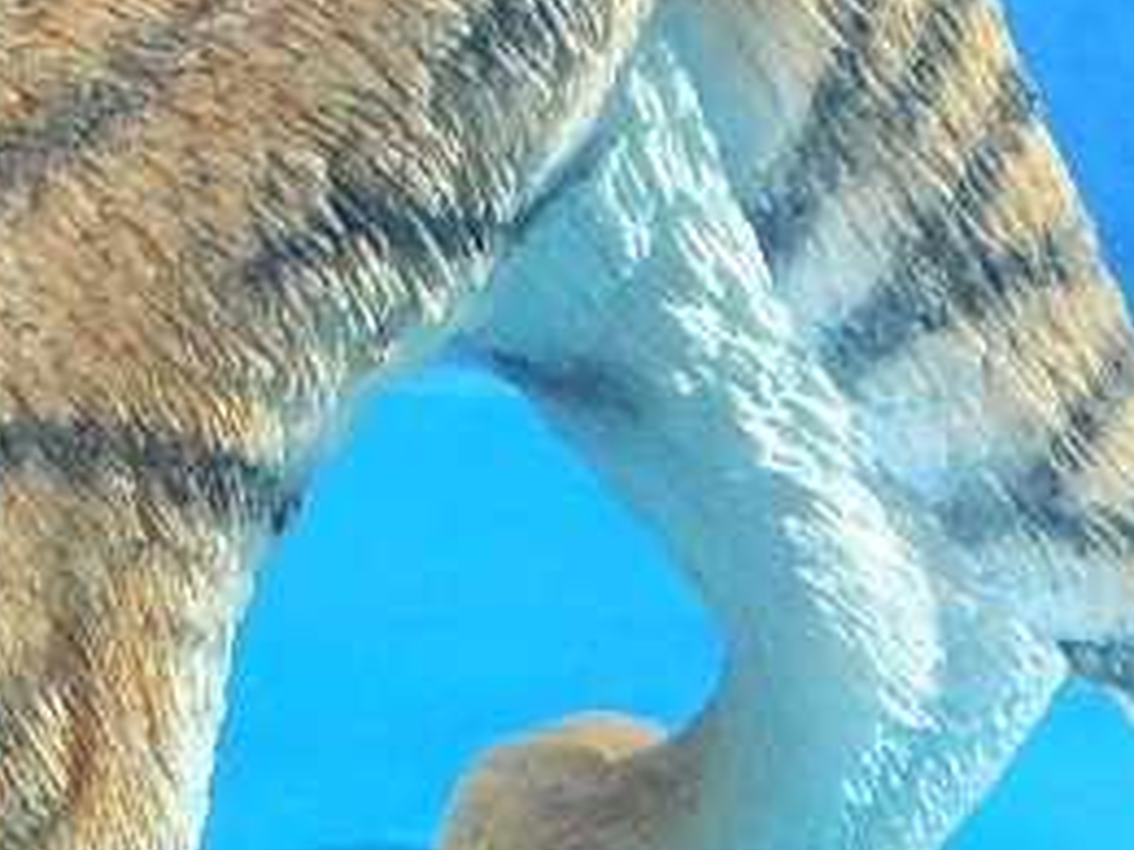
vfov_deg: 8.0
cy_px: -161
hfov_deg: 10.6
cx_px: -135
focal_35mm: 185
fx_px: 6060
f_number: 3.6
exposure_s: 1/25
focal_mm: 8.4
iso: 400
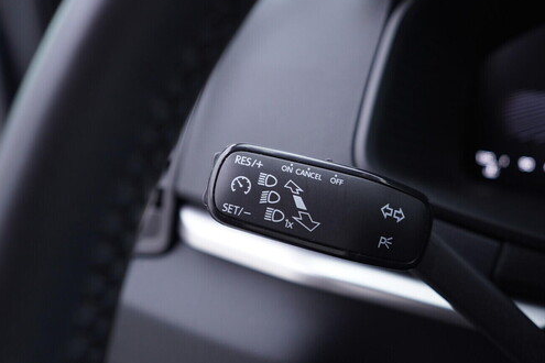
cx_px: 302
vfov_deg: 33.4
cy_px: 177
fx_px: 606
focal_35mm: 40
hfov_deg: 48.4
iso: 160
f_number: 2.8
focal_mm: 24
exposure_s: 1/40
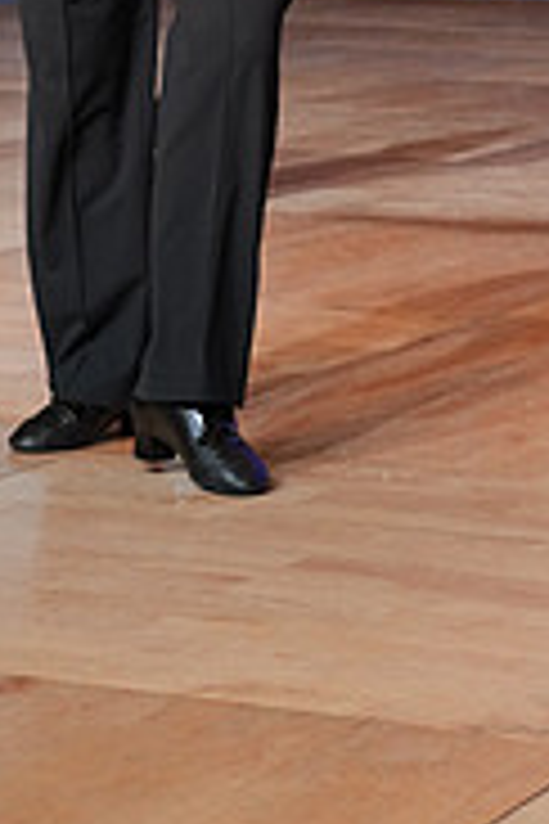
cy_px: -203
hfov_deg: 10.0
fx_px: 3042
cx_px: 821
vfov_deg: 14.8
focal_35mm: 133
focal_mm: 42
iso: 2000
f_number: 4
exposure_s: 1/200
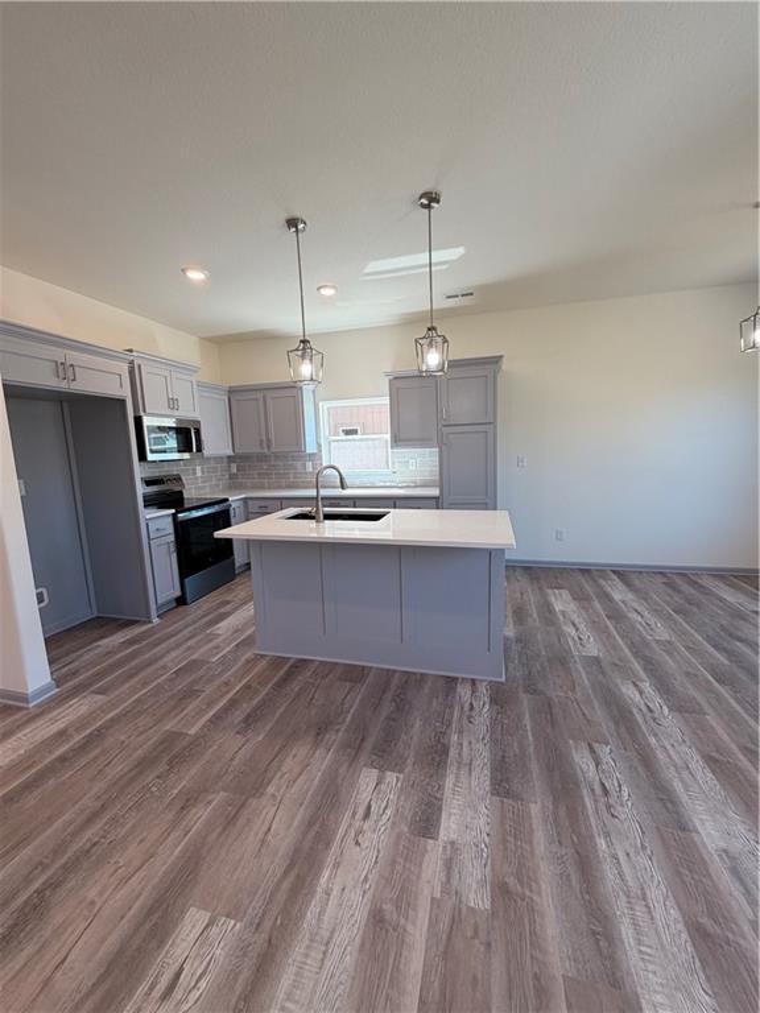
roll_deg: +2.1
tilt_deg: -9.0
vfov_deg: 102.1
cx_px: 380
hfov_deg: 85.7
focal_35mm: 14
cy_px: 506
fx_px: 410
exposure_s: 1/120
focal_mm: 2.22
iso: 125
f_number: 2.2
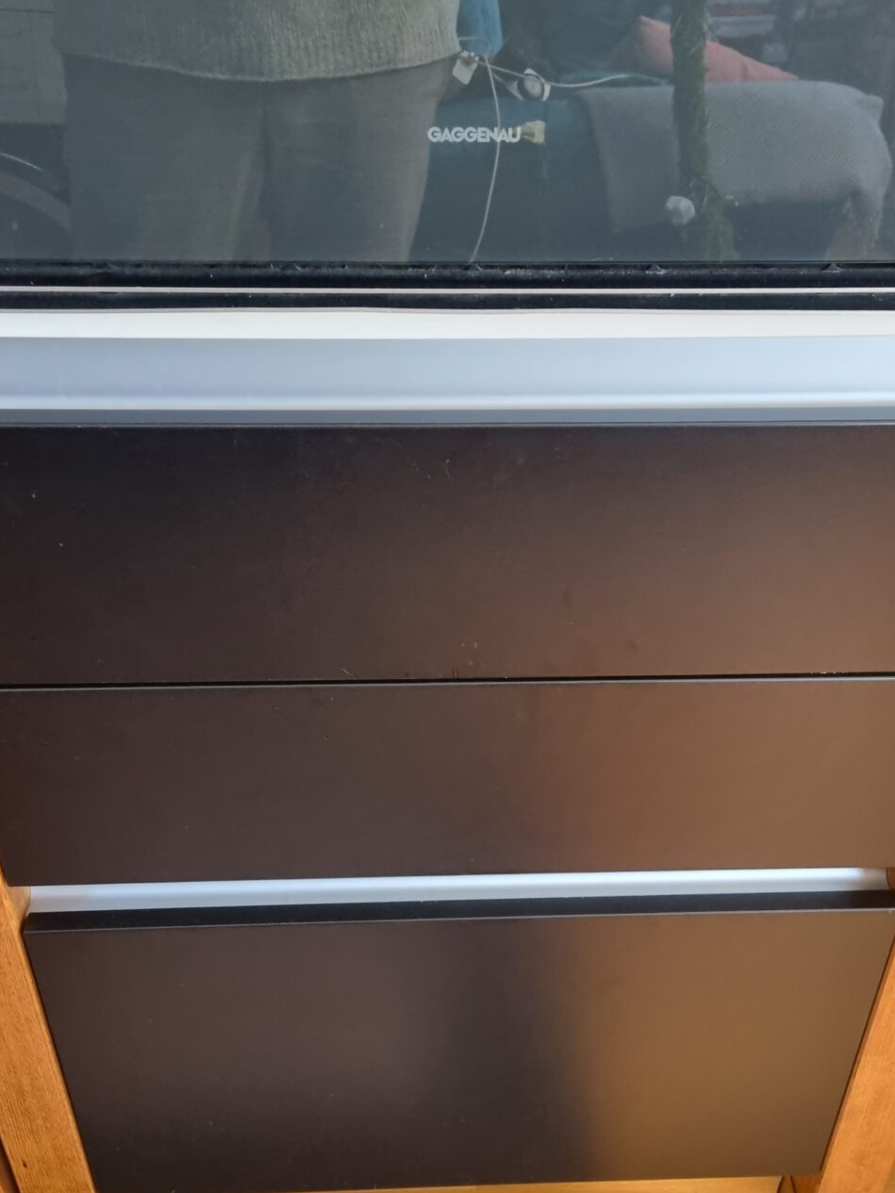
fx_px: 1275
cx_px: 478
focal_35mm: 37
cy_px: 708
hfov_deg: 38.7
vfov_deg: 49.9
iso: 400
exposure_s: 1/50
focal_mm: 5.4
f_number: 1.8
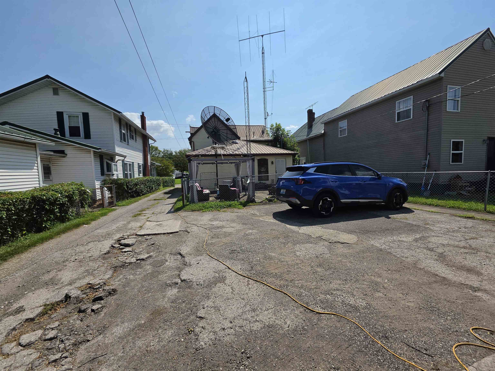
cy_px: 186
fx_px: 186
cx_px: 248
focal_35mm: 13
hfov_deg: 106.2
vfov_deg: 89.9
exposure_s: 1/3220
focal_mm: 2.2
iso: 32
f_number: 1.9
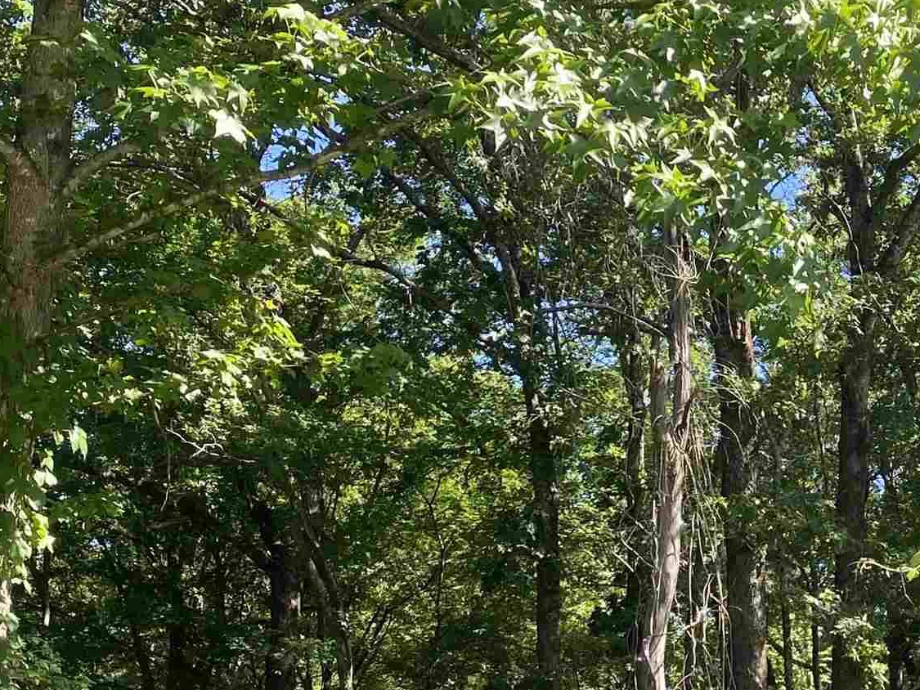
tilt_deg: +13.0
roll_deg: -2.0
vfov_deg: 20.7
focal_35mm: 71
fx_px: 1887
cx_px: 873
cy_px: 428
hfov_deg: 26.2
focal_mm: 4.25
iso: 32
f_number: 1.8
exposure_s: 1/402
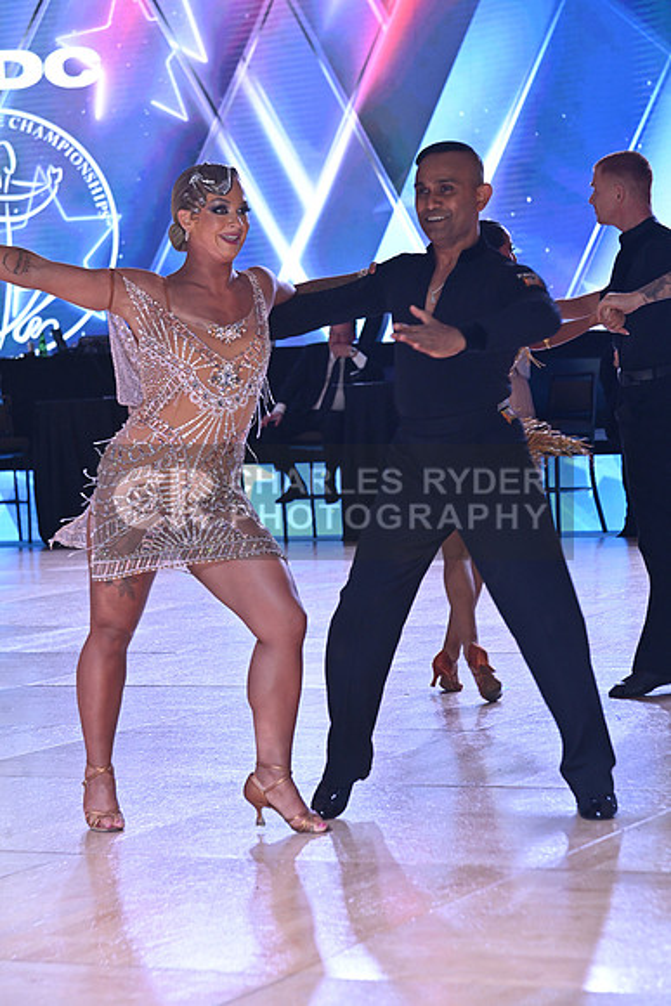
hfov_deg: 13.0
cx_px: 336
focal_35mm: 105
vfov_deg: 19.5
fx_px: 2934
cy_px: 503
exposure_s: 1/200
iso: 1600
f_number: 11
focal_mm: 105
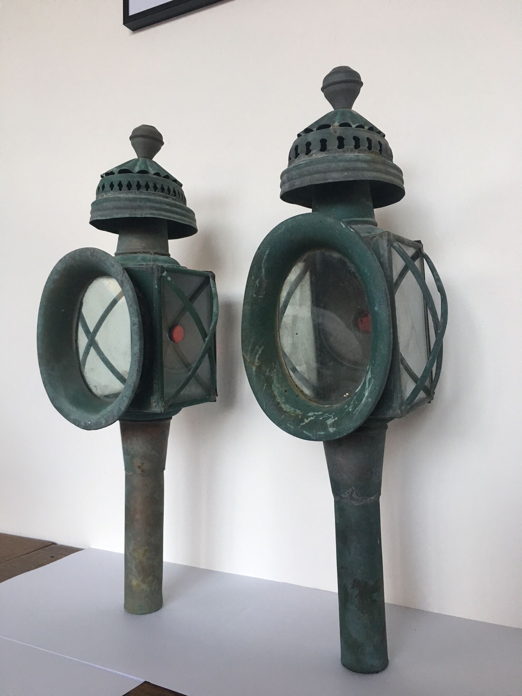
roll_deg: +0.3
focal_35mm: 29
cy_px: 348
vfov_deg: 61.7
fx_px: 583
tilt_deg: +1.5
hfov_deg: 48.2
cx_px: 261
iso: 100
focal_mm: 4.15
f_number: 2.2
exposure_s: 1/33
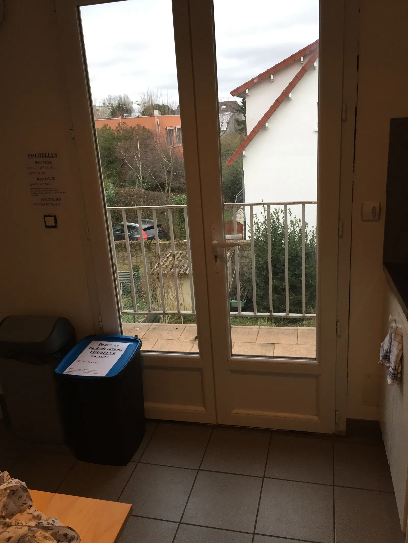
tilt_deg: -14.9
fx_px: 456
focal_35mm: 29
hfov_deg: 48.2
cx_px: 204
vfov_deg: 61.7
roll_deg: +3.3
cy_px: 272
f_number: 2.2
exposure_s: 1/33
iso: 50
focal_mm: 4.15
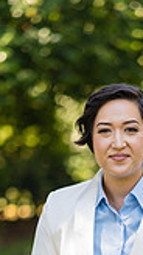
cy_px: 291
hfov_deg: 4.9
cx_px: 129
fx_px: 1655
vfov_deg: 8.7
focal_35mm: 245
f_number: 1.8
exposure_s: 1/320
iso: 125
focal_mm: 85
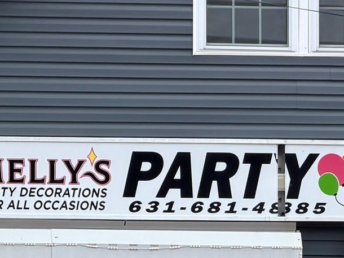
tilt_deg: +2.8
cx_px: 272
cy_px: 352
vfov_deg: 4.4
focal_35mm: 336
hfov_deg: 5.9
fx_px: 3338
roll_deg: +0.7
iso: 50
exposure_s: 1/308
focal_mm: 16.89
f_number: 2.8
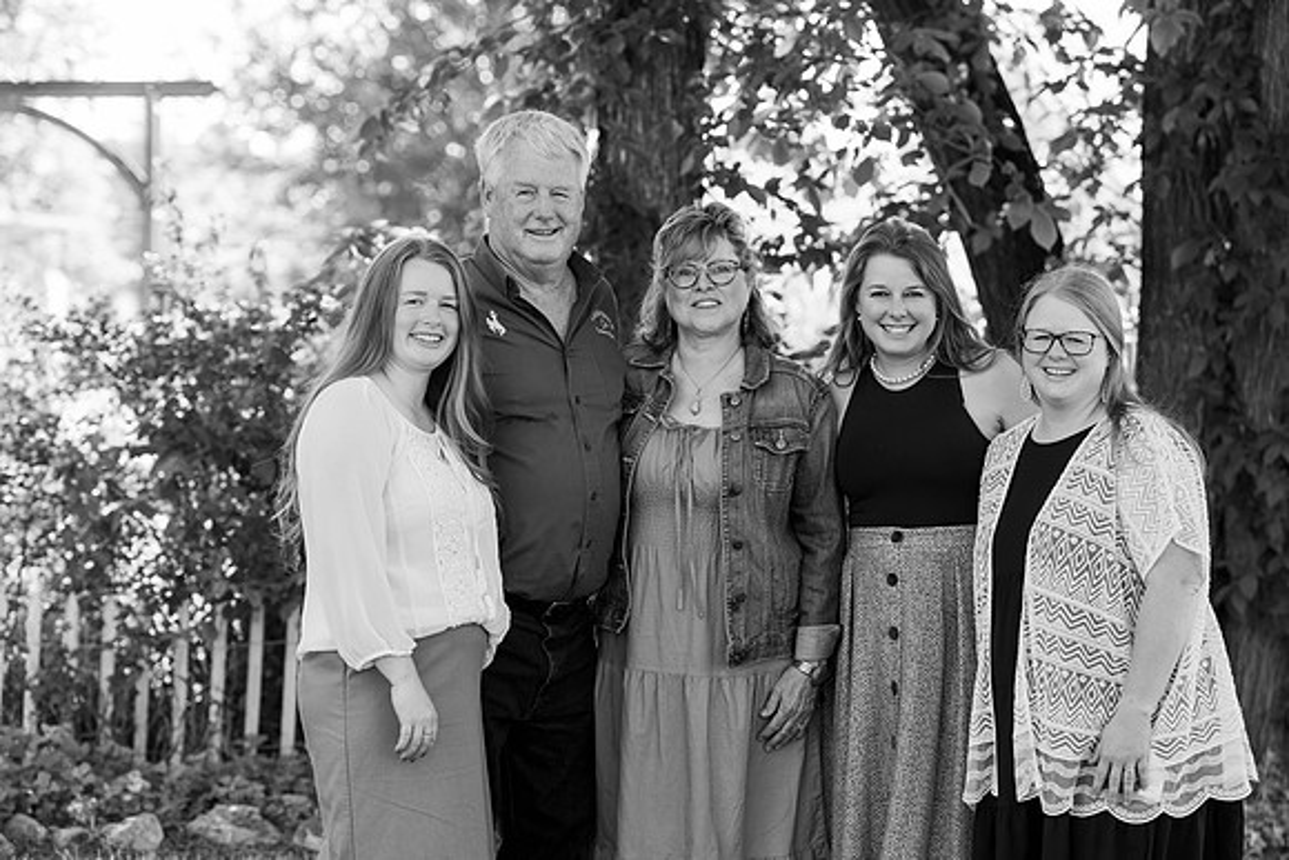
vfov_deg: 11.9
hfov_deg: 17.8
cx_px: 644
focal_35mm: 115
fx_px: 4118
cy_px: 430
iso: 250
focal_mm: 115
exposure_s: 1/160
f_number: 4
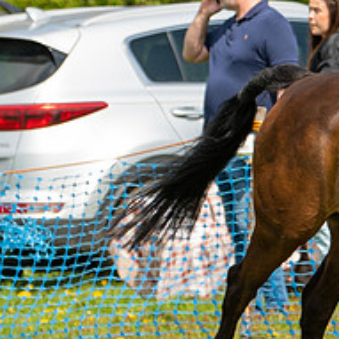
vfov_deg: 2.7
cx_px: 447
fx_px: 7157
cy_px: 195
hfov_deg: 2.7
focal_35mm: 646
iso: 200
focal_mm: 130
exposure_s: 1/1250
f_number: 4
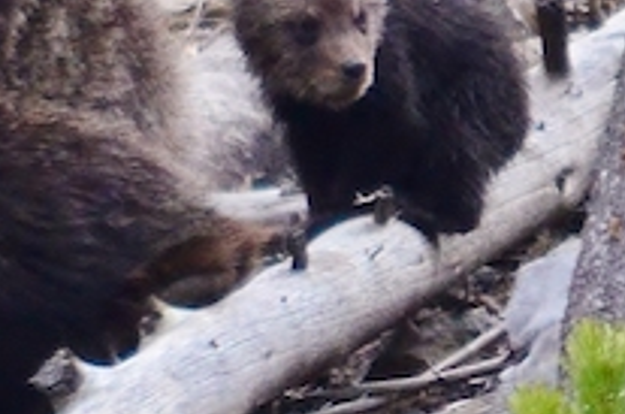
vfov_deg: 0.6
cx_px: -510
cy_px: -103
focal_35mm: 2174
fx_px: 37656
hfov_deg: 1.0
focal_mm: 300
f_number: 5.6
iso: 1800
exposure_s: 1/1250
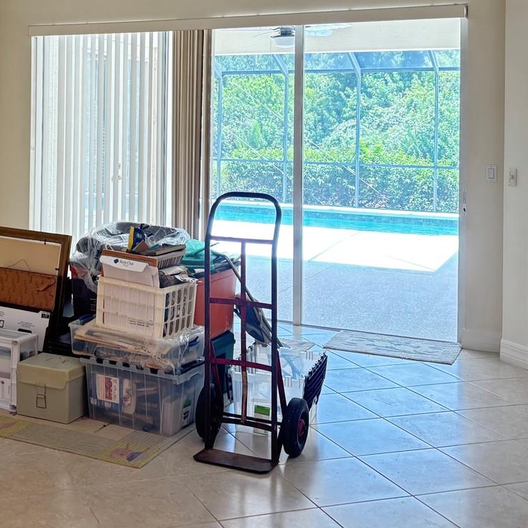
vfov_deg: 33.1
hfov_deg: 33.4
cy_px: 108
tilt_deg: -0.1
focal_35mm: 50
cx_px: 136
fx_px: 863
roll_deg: -0.6
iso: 125
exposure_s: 1/60
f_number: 1.6
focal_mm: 5.96
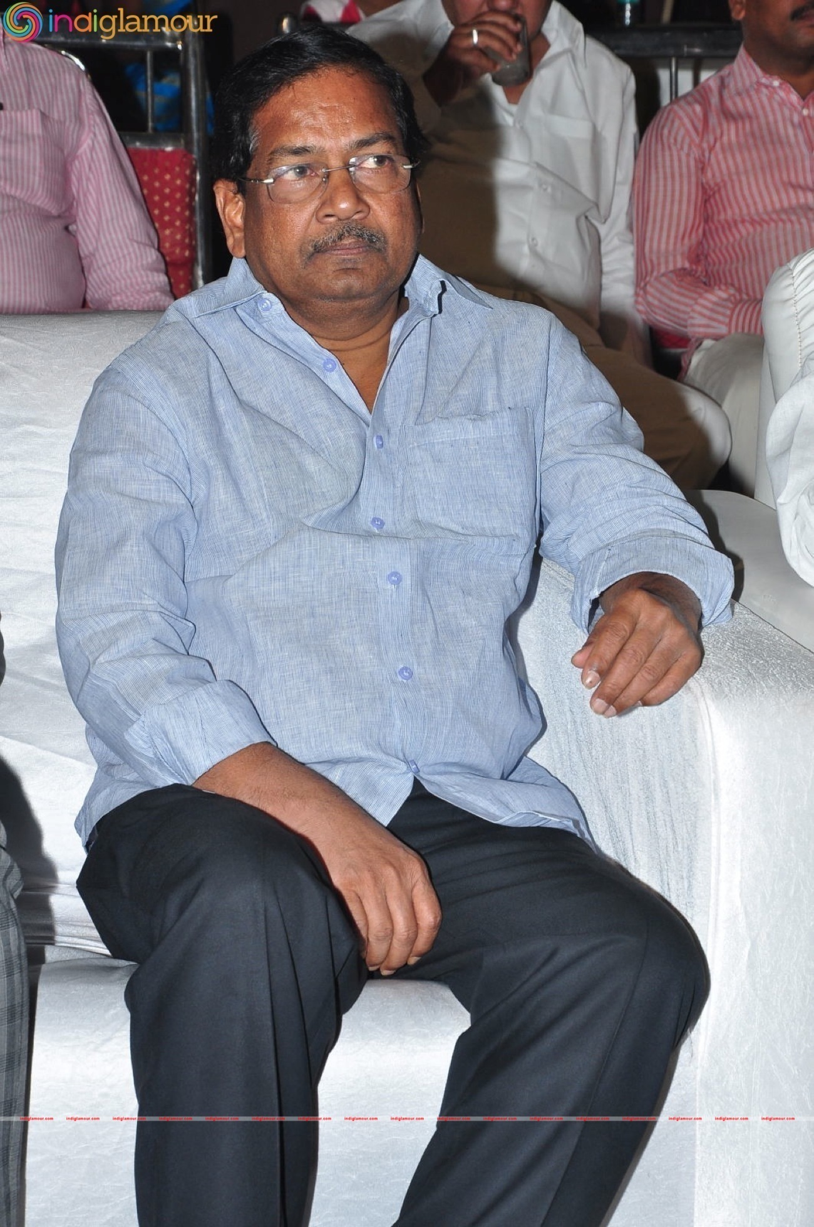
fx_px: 4083
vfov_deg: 17.1
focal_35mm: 120
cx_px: 407
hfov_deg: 11.4
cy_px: 614
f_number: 11
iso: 400
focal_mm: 80
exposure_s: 1/125
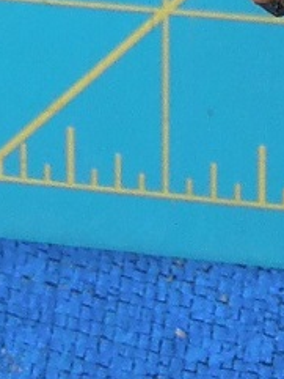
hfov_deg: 6.2
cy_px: -948
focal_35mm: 235
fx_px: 2568
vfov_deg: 7.1
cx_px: 476
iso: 125
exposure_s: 1/30
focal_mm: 5.93
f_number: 3.6
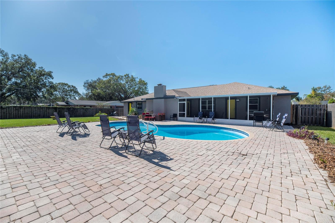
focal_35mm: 14
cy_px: 112
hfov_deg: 104.3
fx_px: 130
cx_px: 168
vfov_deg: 81.1
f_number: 5
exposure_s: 1/2000
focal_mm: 14
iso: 160
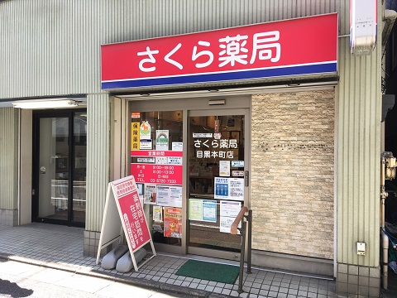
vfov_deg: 48.2
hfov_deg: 61.7
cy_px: 149
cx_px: 198
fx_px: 333
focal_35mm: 29
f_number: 2.2
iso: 25
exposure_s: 1/148
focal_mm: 4.15
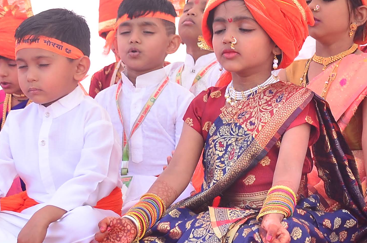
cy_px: 43
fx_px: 1353
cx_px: 259
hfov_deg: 15.4
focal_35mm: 133
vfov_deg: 10.2
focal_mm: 26
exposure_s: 1/125
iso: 160
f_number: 4.5
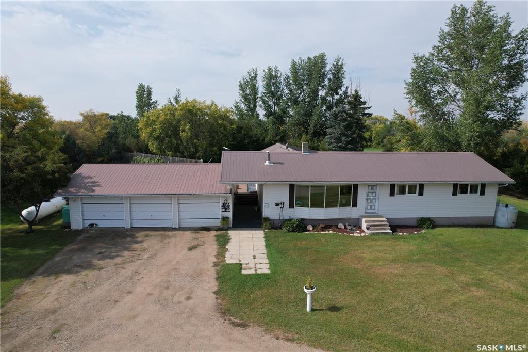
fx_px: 323
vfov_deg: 57.2
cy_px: 176
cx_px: 264
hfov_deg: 78.6
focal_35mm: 22
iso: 130
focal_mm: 8.38
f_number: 2.8
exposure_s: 1/2500
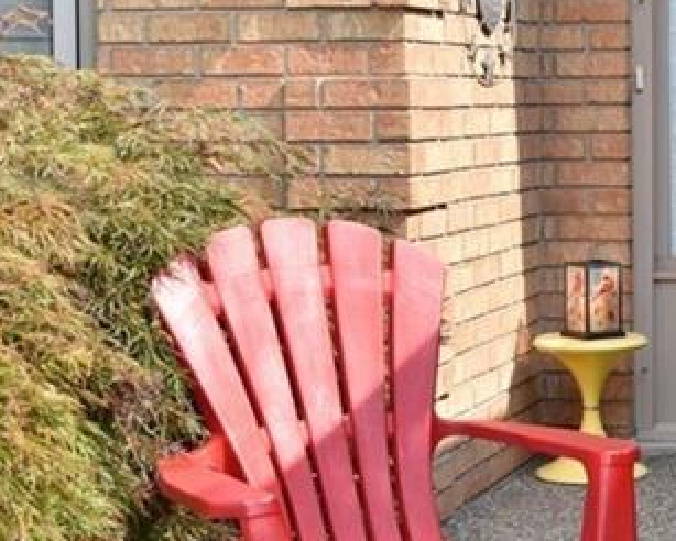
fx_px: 1942
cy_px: 168
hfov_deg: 19.0
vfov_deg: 15.8
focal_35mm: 97
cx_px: 722
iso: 500
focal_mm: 31
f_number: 10
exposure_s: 1/400
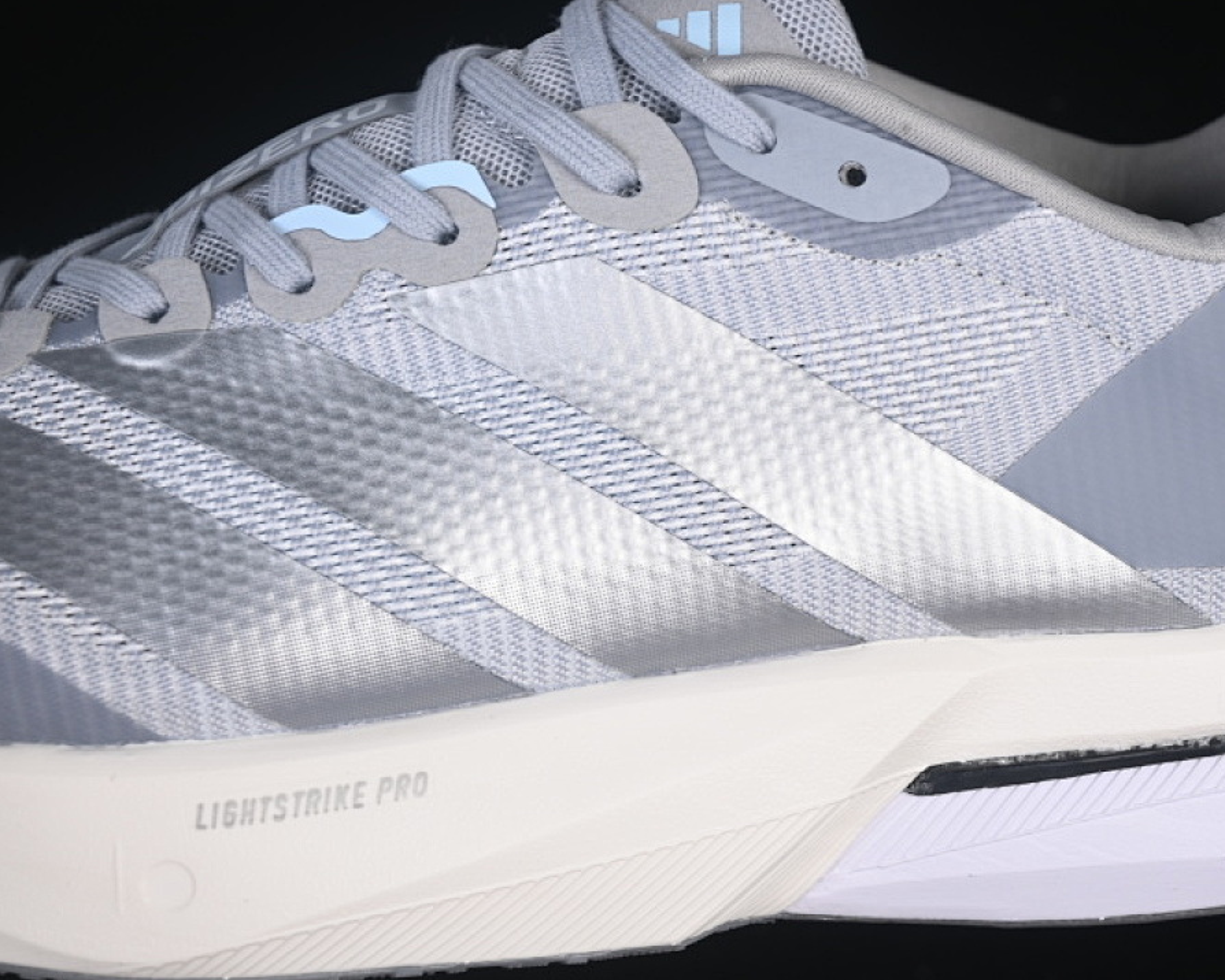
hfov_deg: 22.5
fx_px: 3081
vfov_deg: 18.1
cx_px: 729
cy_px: 489
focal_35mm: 85
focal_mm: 50
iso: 160
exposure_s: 1/80
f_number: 7.1
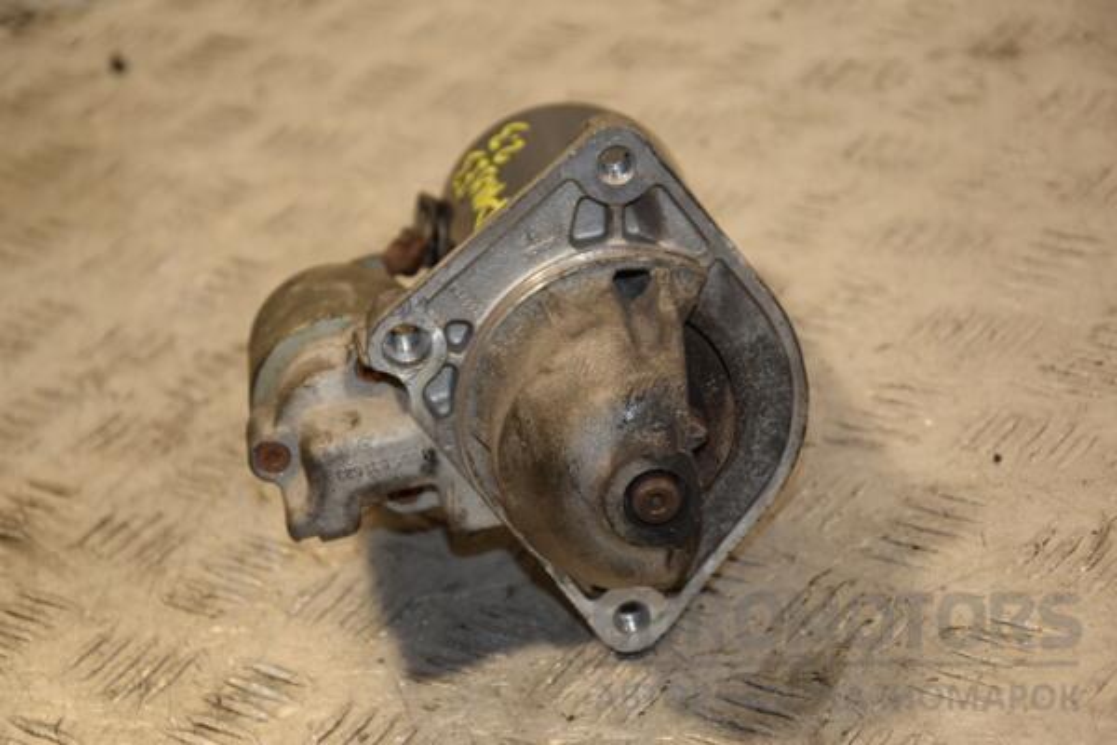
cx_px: 558
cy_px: 372
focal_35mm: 112
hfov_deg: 18.2
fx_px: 3490
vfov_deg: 12.2
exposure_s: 1/160
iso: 800
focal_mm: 75
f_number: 5.3
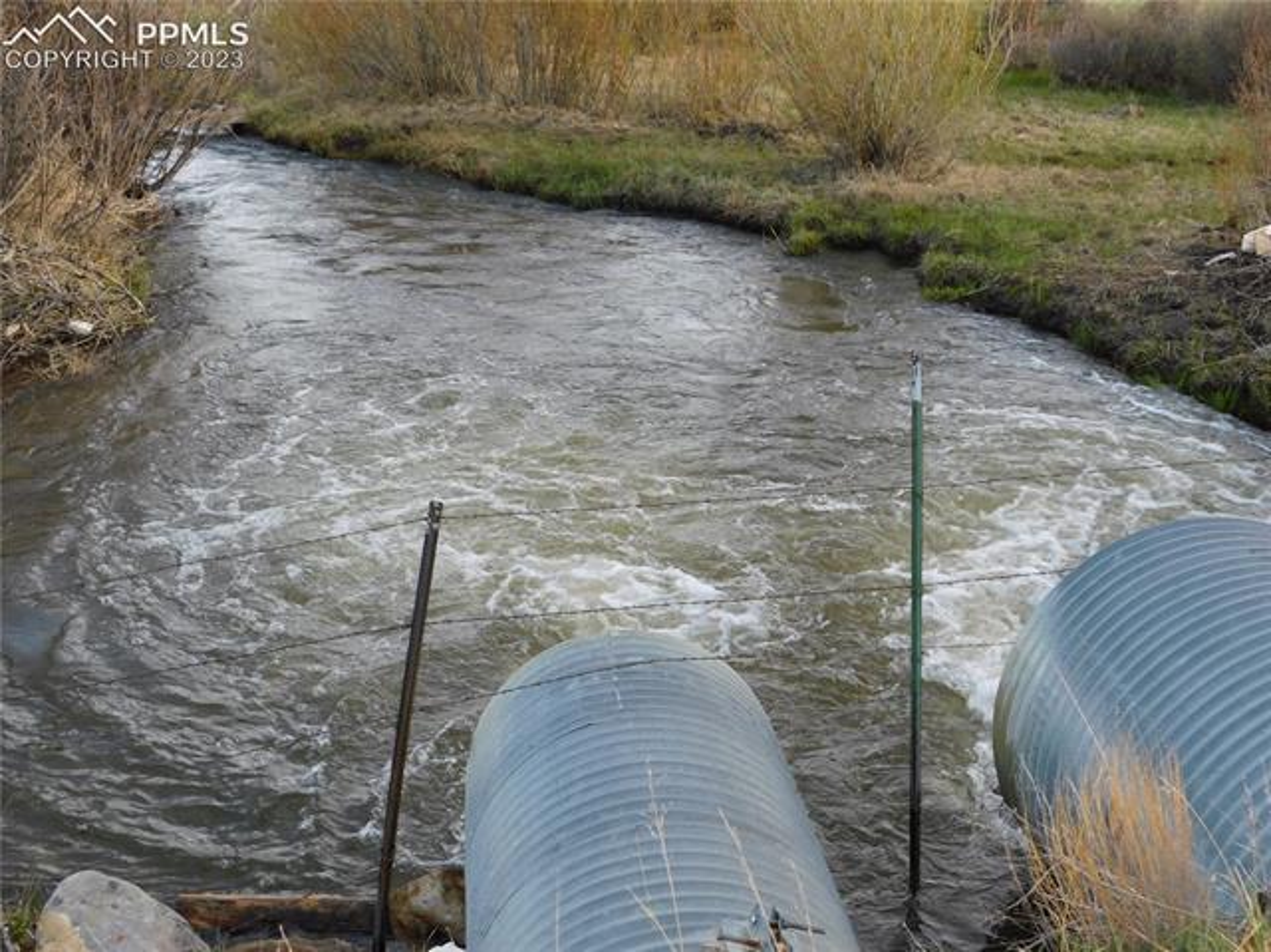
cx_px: 636
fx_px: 1871
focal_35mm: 51
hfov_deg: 37.5
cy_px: 476
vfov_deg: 28.5
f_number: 3.8
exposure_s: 1/60
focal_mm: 9
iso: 125
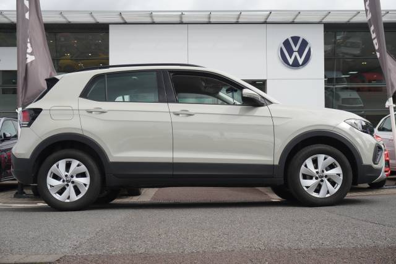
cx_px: 198
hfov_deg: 42.3
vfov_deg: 28.9
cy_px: 132
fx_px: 511
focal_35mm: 46
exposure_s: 1/200
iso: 160
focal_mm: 31
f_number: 8
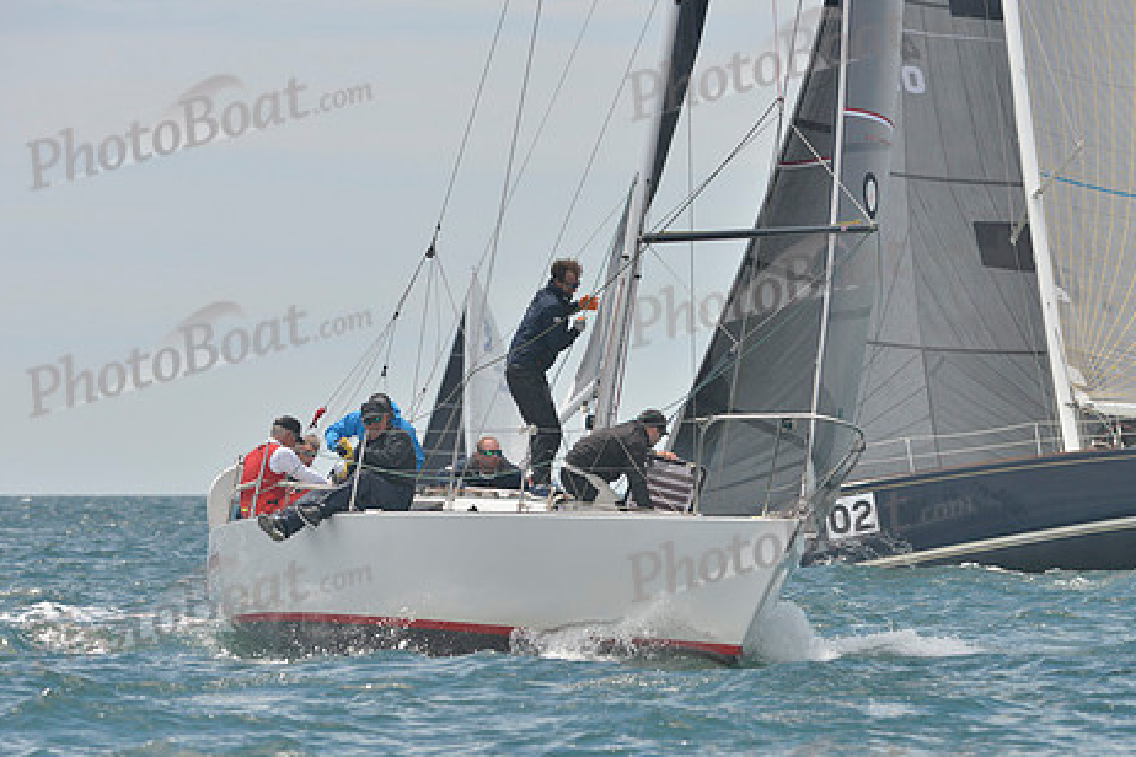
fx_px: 10696
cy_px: 446
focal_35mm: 339
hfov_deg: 6.1
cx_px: 502
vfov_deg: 4.1
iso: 280
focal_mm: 270
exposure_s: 1/1250
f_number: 7.1
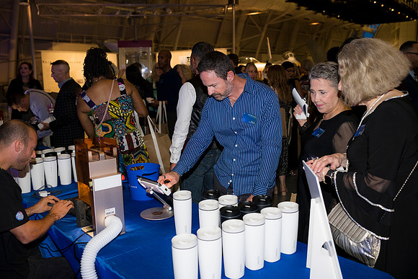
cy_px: 140
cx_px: 209
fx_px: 406
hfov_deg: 54.4
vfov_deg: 37.9
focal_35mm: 35
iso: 640
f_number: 4
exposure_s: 1/60
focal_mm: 35
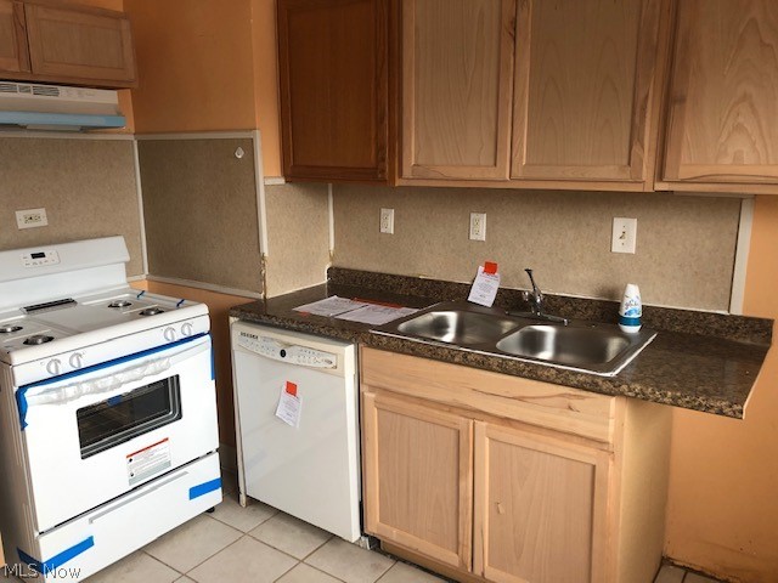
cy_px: 292
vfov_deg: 49.7
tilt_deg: -9.3
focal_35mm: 28
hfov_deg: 63.4
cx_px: 389
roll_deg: -2.0
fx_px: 629
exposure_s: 1/40
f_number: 1.8
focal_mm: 3.99
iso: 25
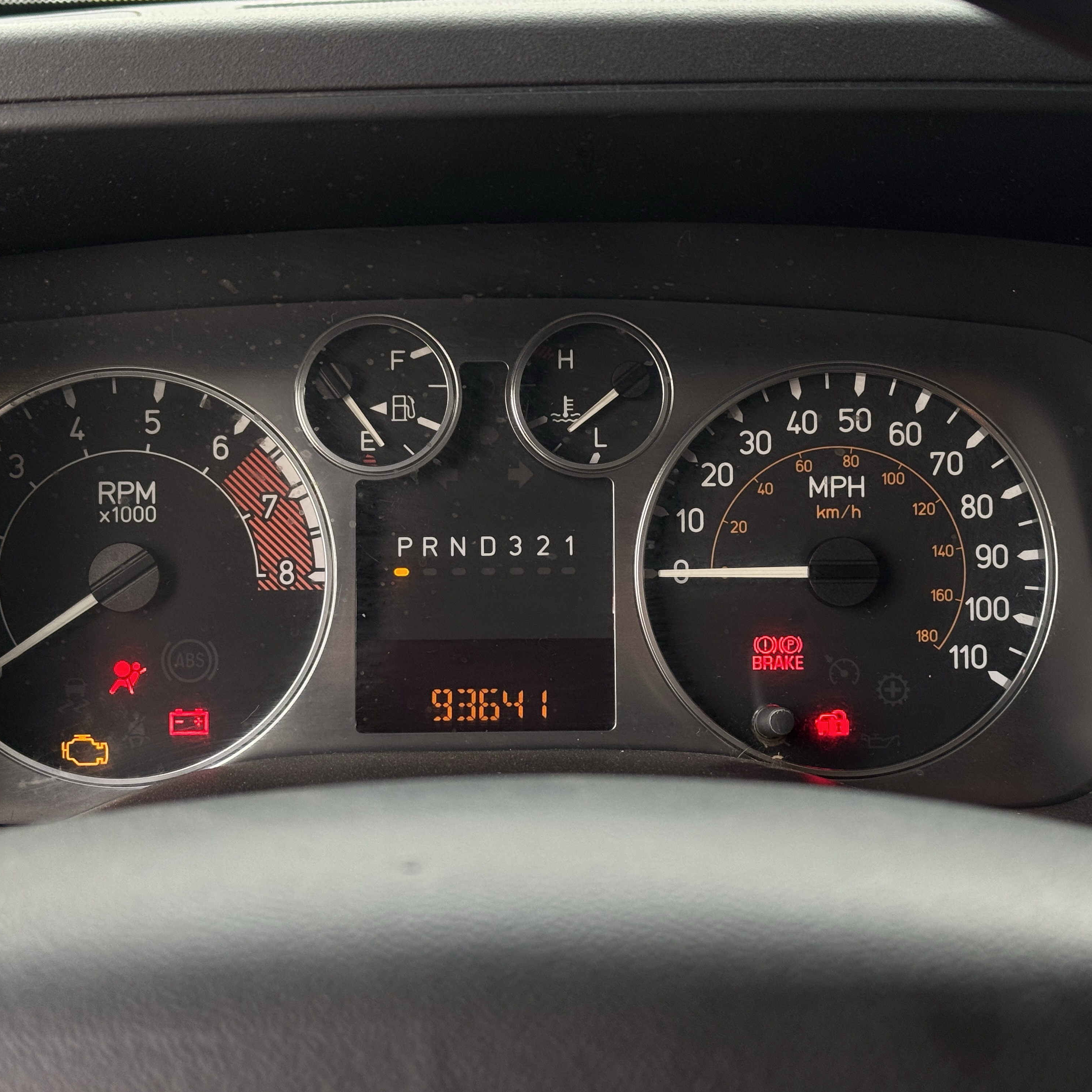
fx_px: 2034
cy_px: 547
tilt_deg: -20.1
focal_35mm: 57
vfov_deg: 30.0
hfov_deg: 30.0
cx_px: 525
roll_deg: +1.3
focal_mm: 6.76
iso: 100
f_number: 1.78
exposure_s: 1/60
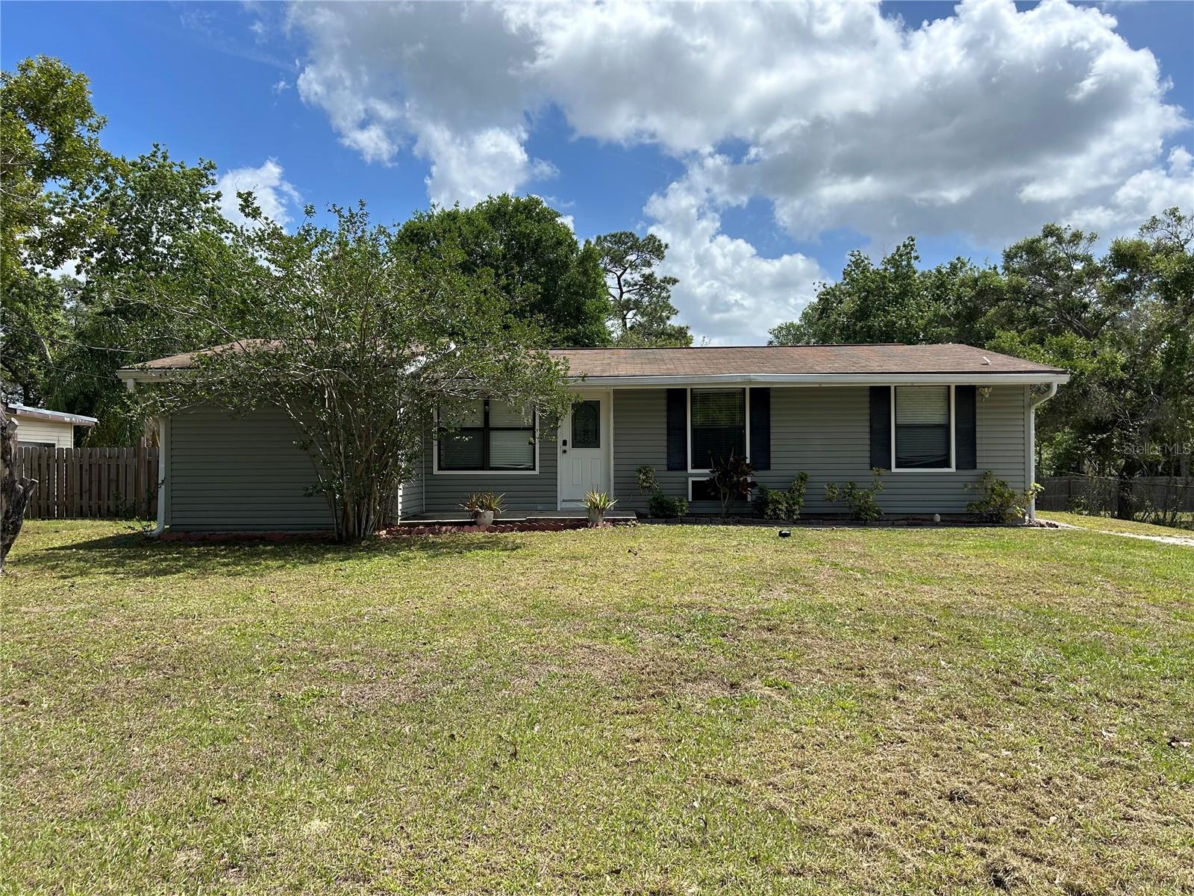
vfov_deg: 53.1
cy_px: 448
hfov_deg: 67.3
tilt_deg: +1.1
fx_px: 897
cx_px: 597
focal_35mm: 26
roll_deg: +0.5
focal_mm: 5.7
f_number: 1.5
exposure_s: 1/4444
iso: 50
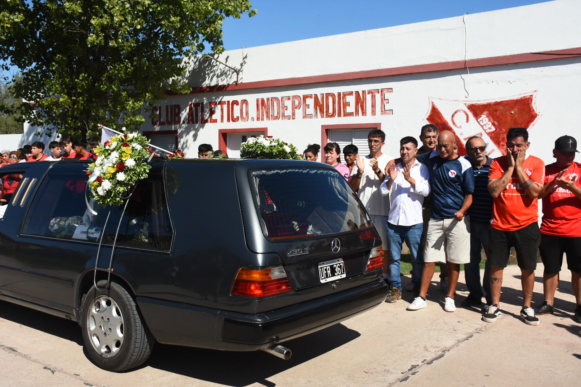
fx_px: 557
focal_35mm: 34
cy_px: 194
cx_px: 290
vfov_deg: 38.4
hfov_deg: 55.1
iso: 640
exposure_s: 1/4000
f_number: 5.6
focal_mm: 23
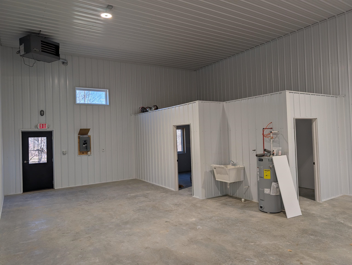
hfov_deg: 71.5
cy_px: 132
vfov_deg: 56.9
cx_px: 176
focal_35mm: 24
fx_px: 244
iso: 23
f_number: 1.68
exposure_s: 1/531
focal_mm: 6.9
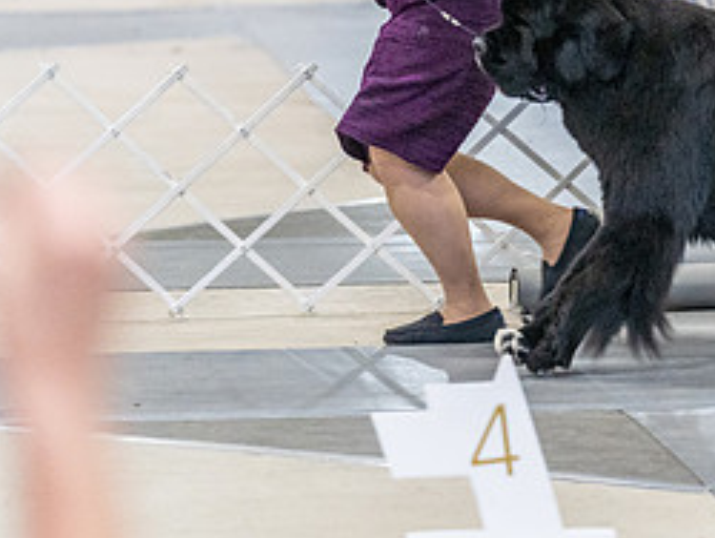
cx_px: 563
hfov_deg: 6.3
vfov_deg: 4.8
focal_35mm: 312
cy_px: -4
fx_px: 6451
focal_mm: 140
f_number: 2.8
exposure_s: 1/400
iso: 6400
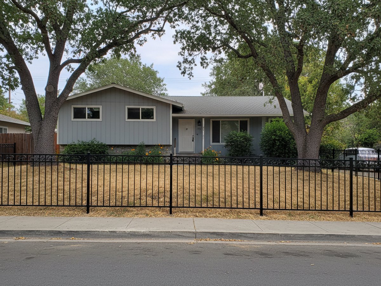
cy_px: 143
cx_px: 190
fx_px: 264
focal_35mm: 24
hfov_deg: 71.6
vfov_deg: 56.8
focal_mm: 6.8
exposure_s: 1/272
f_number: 1.68
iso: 1137
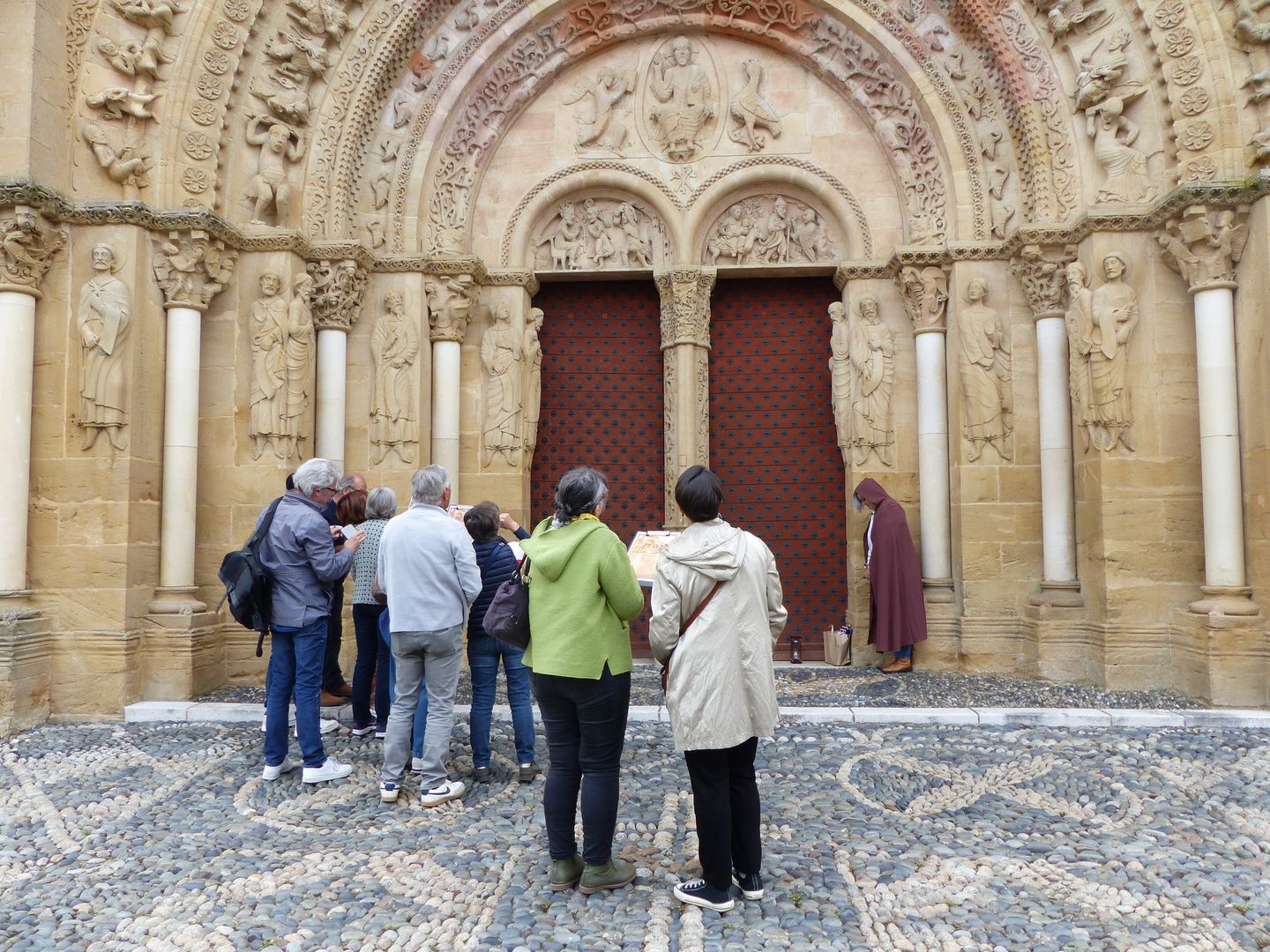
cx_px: 635
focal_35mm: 25
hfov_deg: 69.4
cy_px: 476
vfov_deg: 54.9
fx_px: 917
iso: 100
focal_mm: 4.5
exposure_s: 1/100
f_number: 3.5
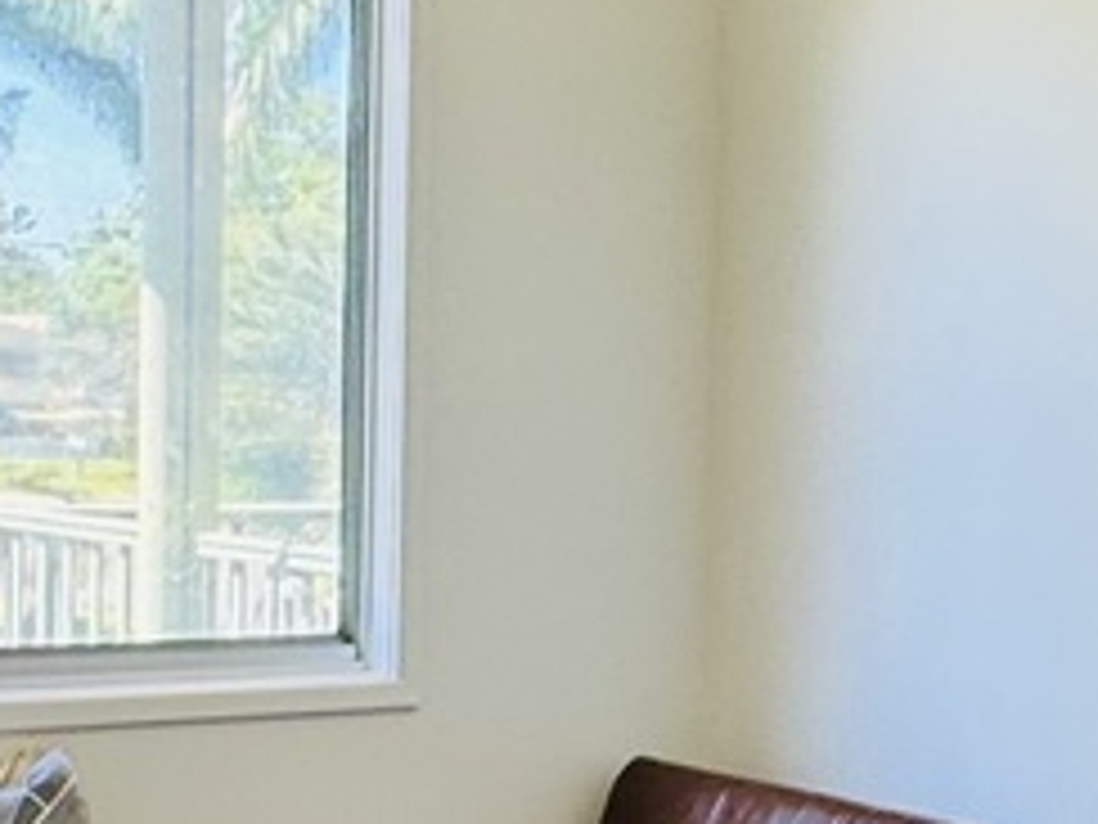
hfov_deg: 22.5
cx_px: 868
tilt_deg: -3.1
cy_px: 561
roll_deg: -1.0
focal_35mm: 86
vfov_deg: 17.1
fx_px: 2728
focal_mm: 2.22
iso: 64
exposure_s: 1/123
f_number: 2.2
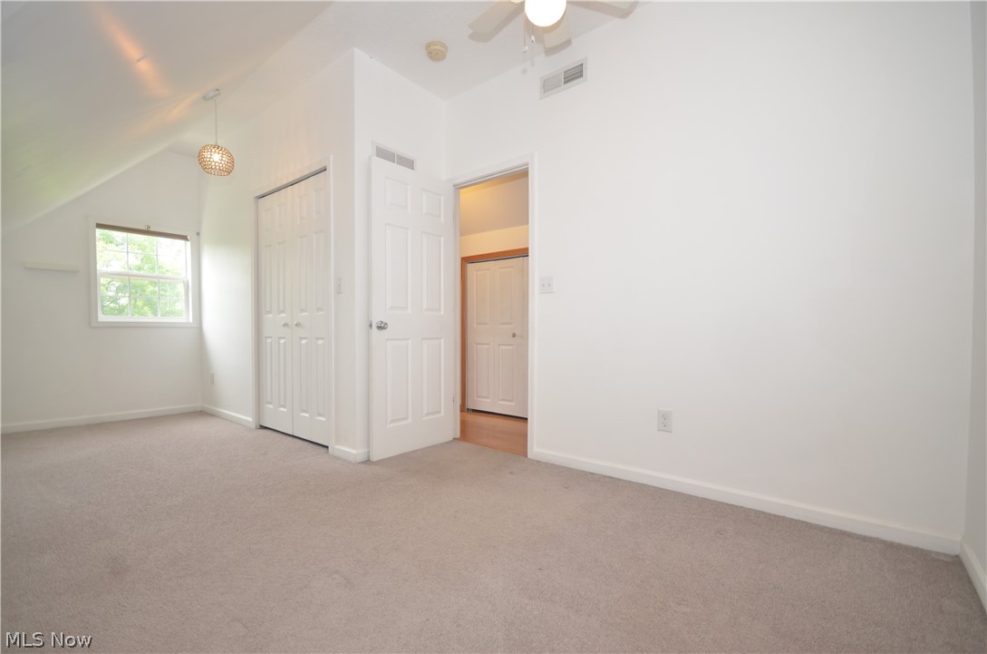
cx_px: 494
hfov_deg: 100.5
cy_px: 327
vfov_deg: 77.1
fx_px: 410
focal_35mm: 15
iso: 320
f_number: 4
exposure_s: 1/60
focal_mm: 10
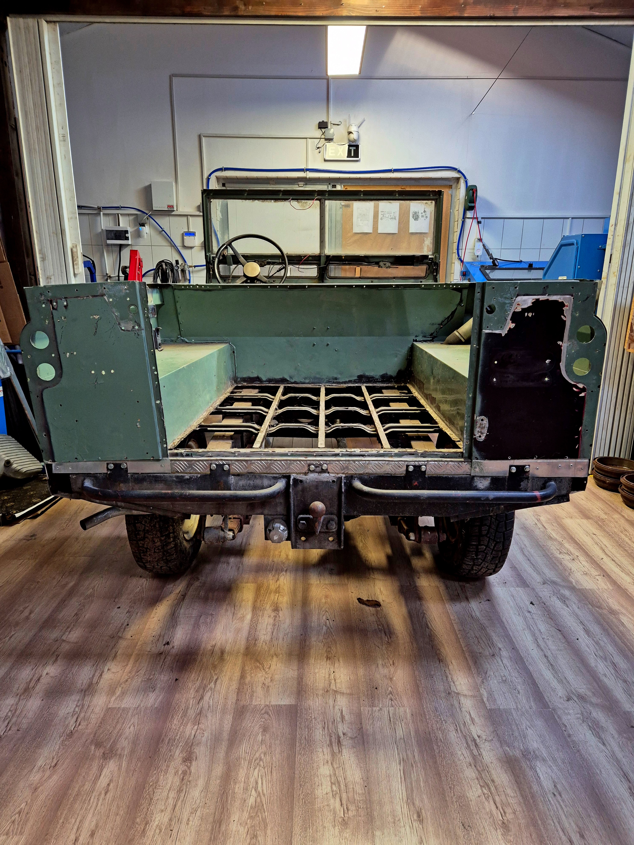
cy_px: 422
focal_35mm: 23
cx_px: 317
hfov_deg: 58.9
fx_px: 562
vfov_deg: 73.9
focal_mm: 5.4
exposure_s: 1/100
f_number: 1.8
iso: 400
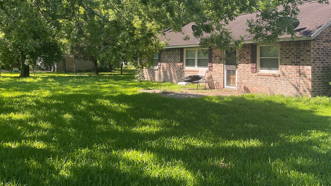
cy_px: 42
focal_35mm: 36
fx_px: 316
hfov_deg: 55.0
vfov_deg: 32.1
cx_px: 194
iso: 50
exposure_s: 1/676
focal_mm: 5.1
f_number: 1.6
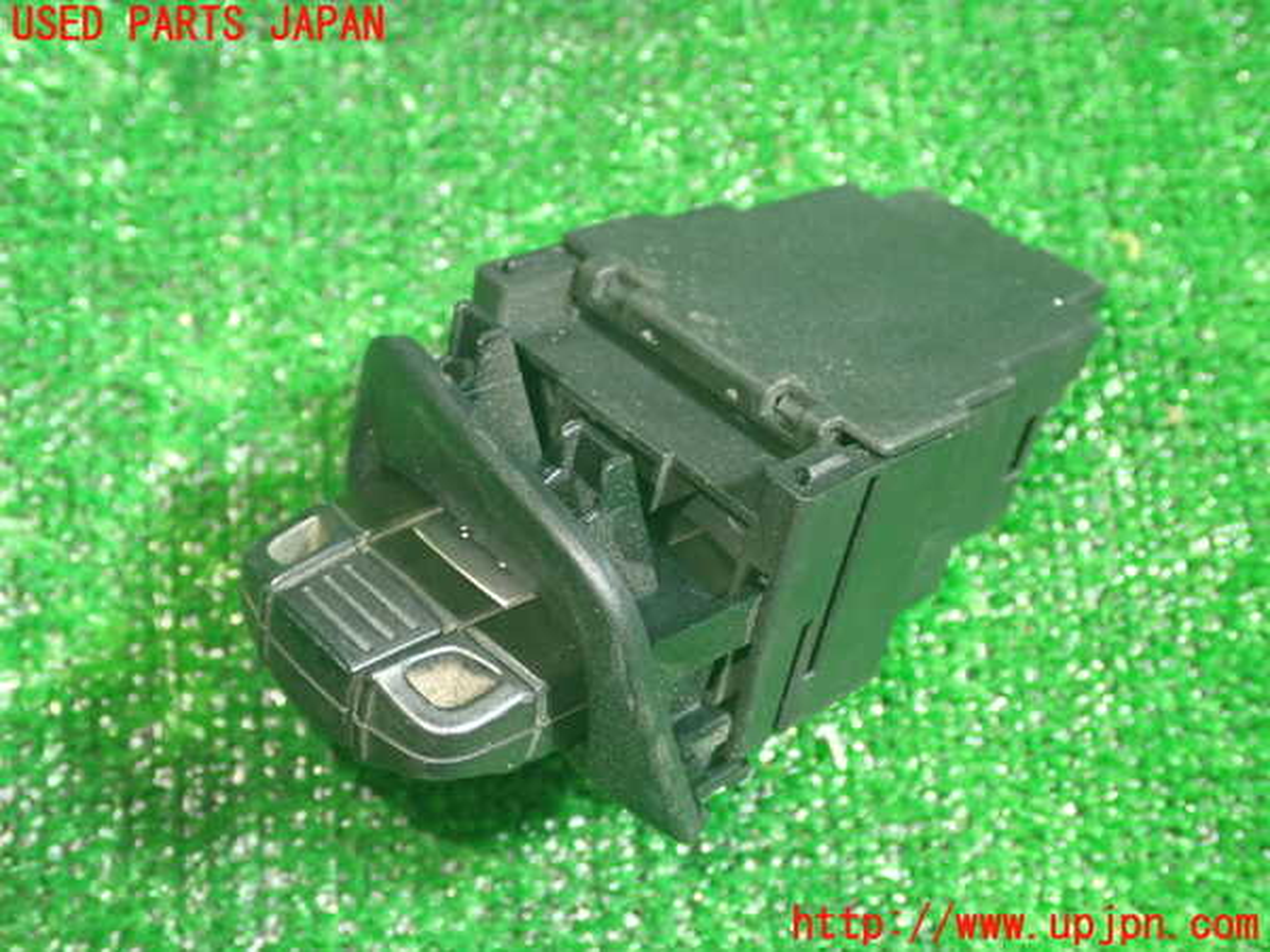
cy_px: 476
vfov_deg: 32.9
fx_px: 1614
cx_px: 635
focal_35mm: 44
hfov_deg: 42.9
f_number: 2.9
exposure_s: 1/25
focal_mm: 7.84
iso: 800
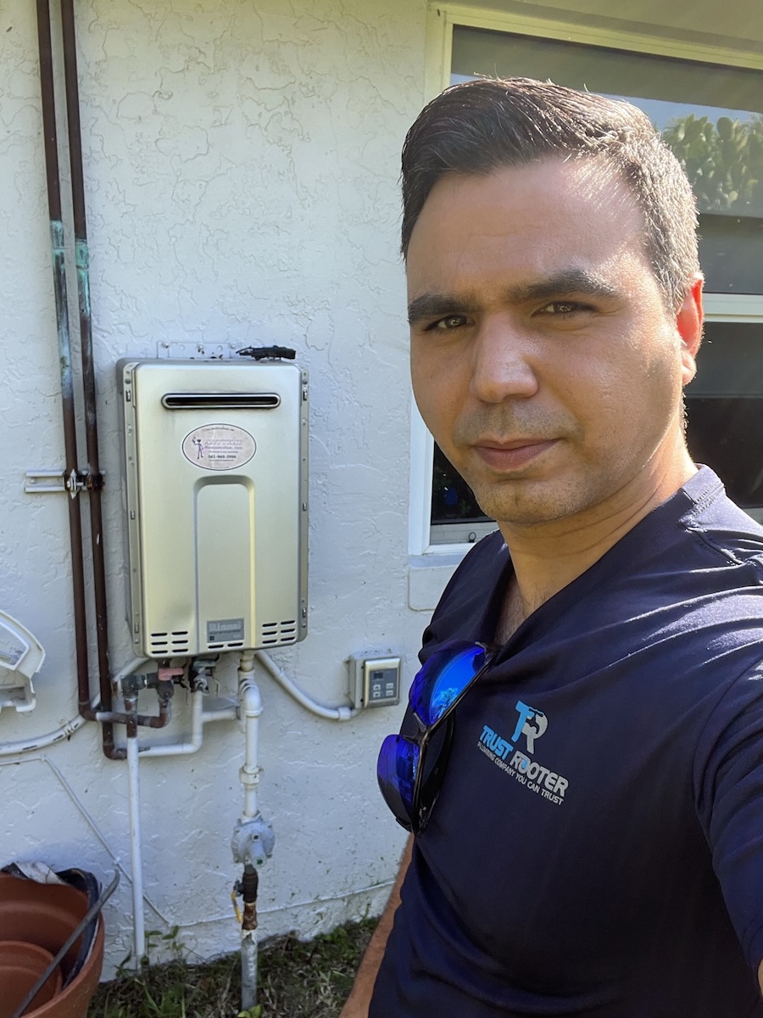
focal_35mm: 30
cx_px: 382
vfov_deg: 60.0
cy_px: 509
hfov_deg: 46.8
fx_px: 882
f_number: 2.2
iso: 50
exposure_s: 1/158
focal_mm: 2.71
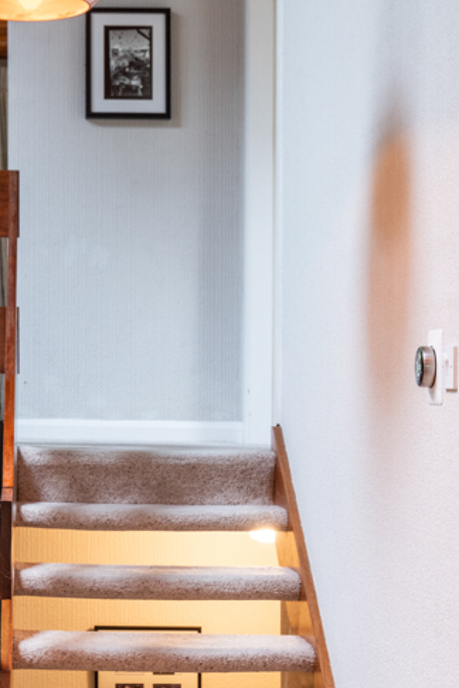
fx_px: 1511
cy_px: 340
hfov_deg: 17.0
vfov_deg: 25.7
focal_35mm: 79
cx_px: 21
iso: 400
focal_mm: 30
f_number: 8
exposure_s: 1/8
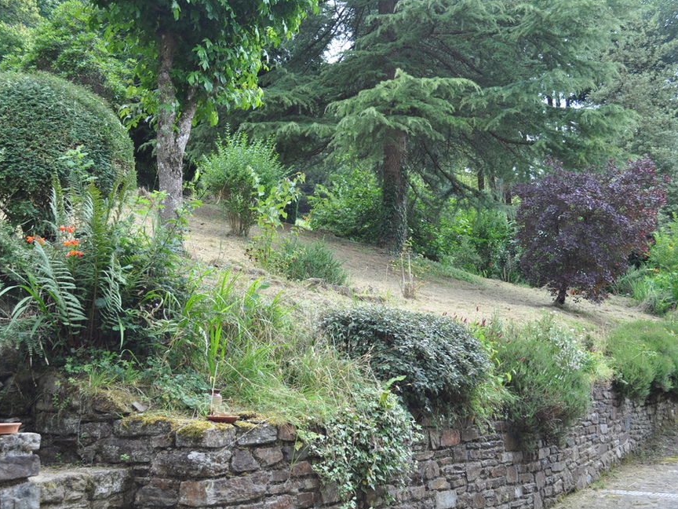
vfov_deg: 36.0
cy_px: 259
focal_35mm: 40
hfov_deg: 46.8
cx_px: 327
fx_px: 783
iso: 250
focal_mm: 24
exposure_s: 1/160
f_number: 6.3
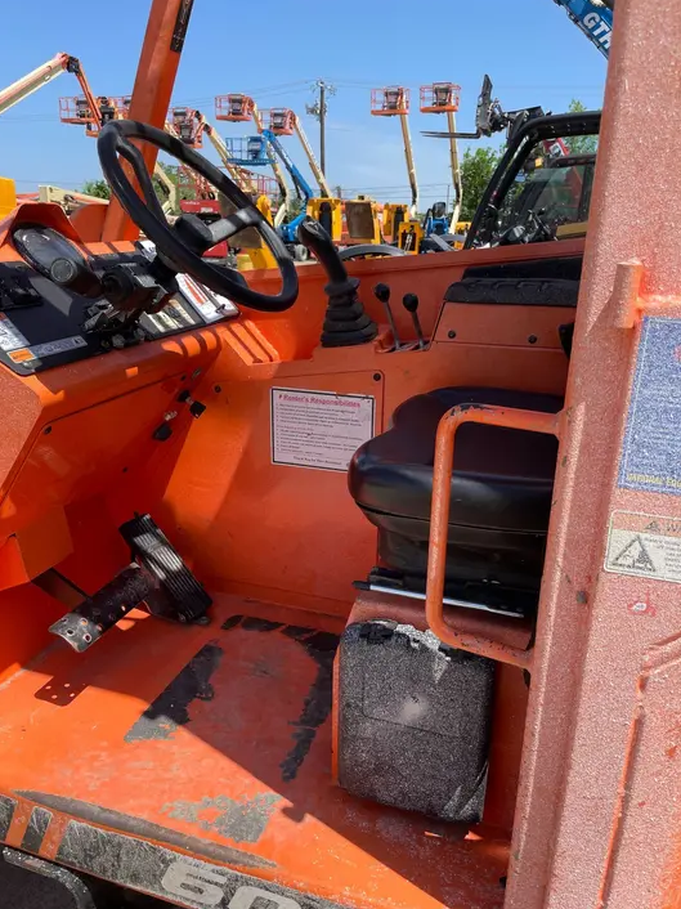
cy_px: 445
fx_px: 709
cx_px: 333
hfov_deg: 51.3
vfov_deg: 65.3
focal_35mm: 27
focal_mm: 4.2
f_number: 1.6
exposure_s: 1/1984
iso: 32
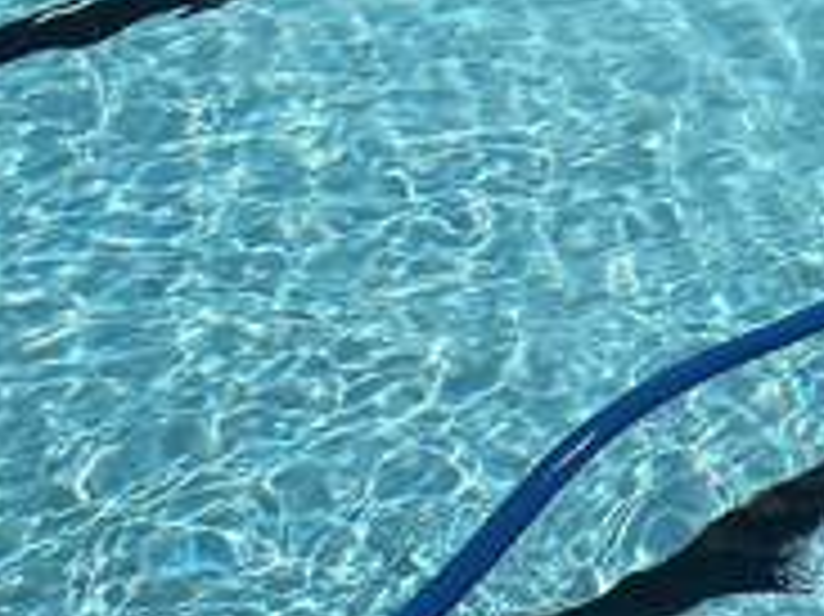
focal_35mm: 71
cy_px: -378
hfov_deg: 25.2
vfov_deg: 17.9
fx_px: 1689
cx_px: 941
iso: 32
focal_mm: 1.57
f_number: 1.8
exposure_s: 1/3311
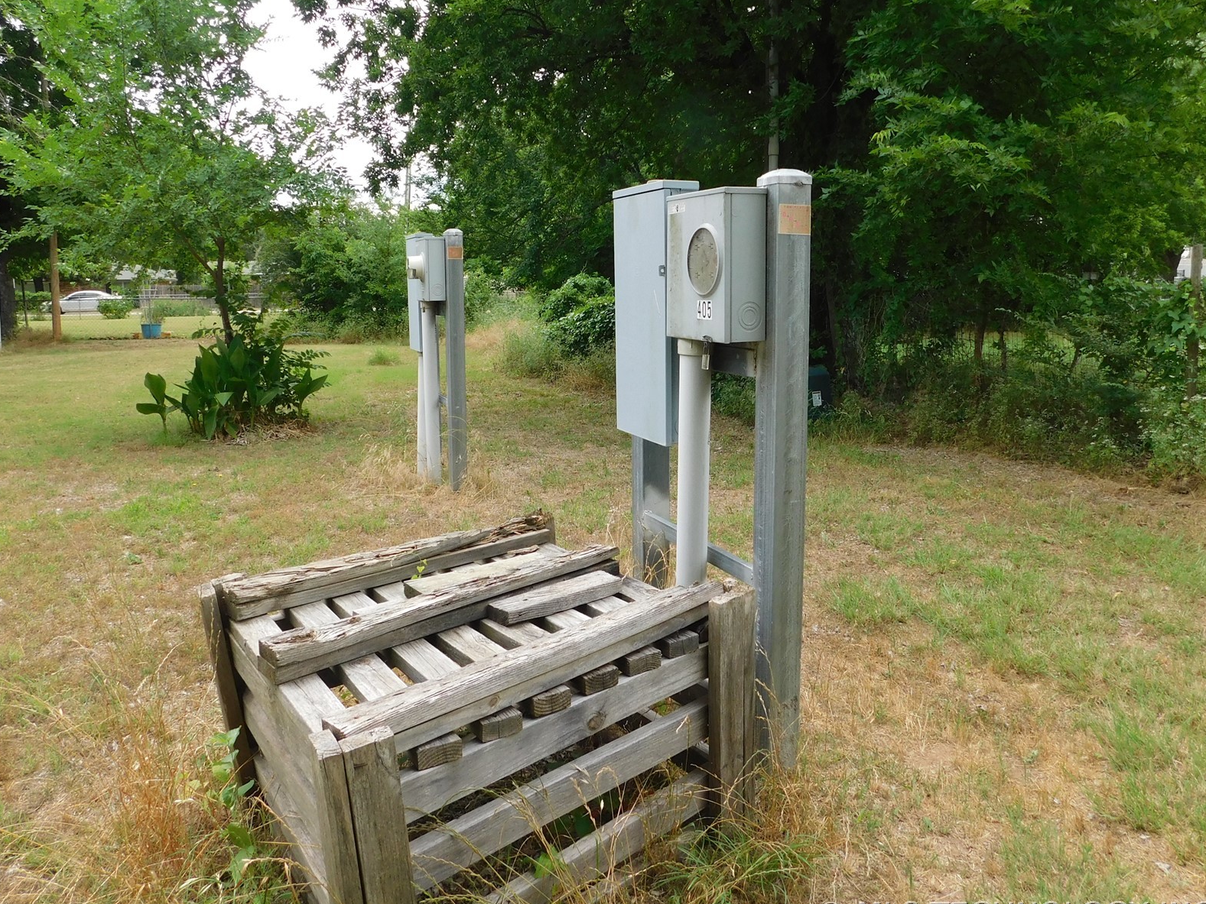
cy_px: 389
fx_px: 976
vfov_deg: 49.6
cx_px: 577
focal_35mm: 28
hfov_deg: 63.4
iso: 125
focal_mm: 4
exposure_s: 1/400
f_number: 3
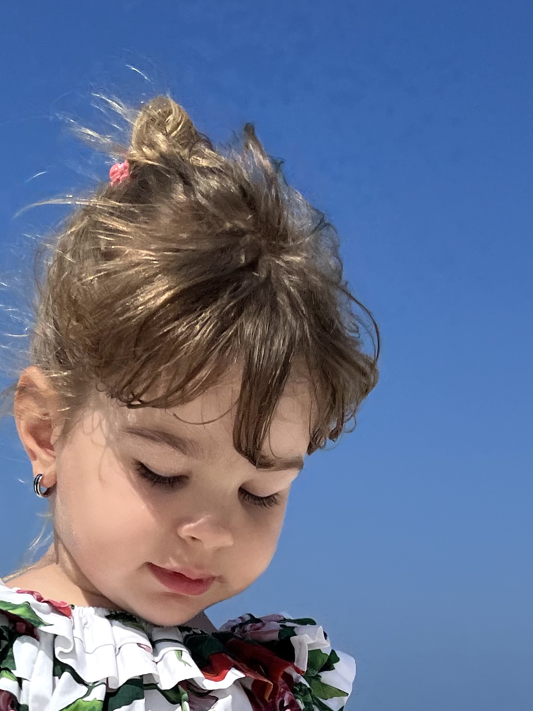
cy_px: 799
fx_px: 1438
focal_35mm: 70
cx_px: 257
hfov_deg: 21.0
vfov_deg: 25.6
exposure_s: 1/12658
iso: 50
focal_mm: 5.7
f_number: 1.5
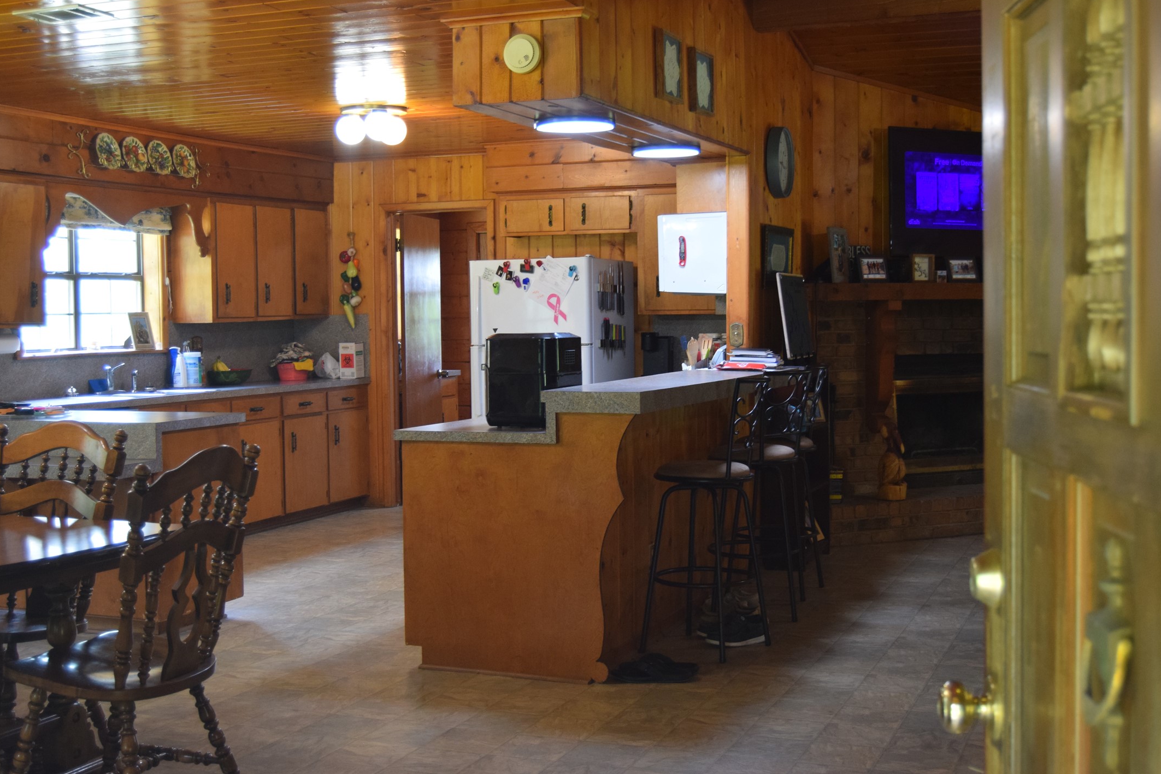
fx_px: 1483
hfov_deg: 42.7
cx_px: 582
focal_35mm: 46
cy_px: 380
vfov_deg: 29.2
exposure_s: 1/60
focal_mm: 30
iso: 900
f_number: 4.2
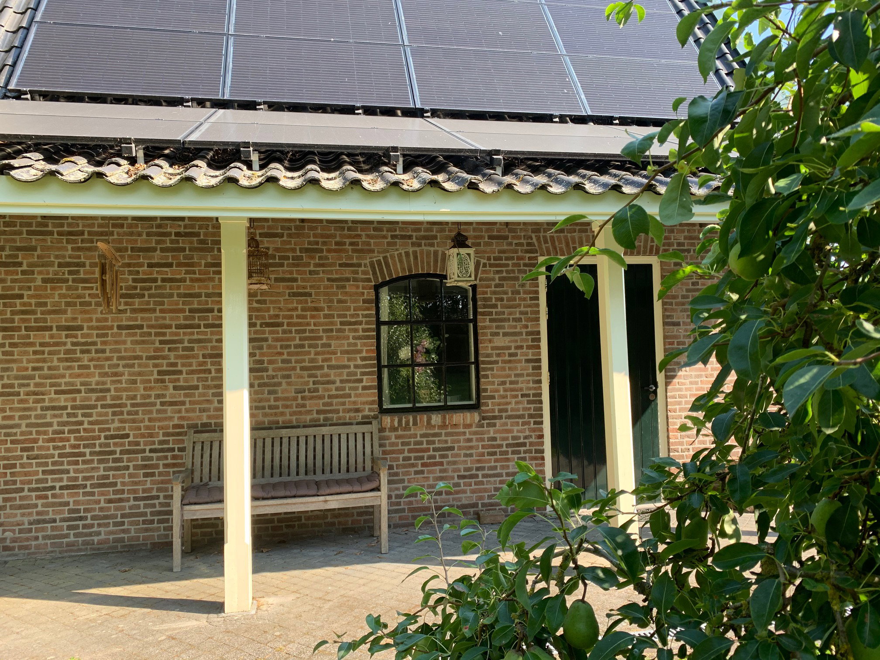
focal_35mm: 26
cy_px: 330
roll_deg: +1.1
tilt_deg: +2.0
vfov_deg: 53.1
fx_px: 661
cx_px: 440
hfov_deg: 67.3
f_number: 1.8
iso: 25
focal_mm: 4.25
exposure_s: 1/271
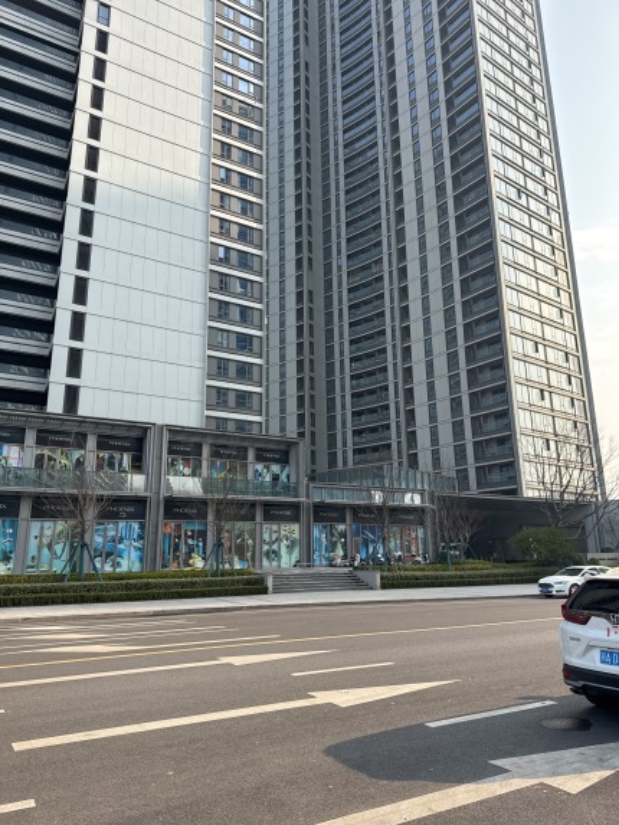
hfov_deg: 56.8
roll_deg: +2.1
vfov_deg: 71.6
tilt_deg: +14.0
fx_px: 572
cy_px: 412
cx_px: 310
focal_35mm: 24
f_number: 1.78
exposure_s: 1/1488
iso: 80
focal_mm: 6.76
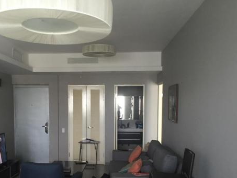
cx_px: 91
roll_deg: -0.3
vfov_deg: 34.7
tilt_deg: -5.7
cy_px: 124
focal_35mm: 41
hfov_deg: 45.4
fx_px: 281
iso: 80
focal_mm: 4.15
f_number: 2.2
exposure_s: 1/30
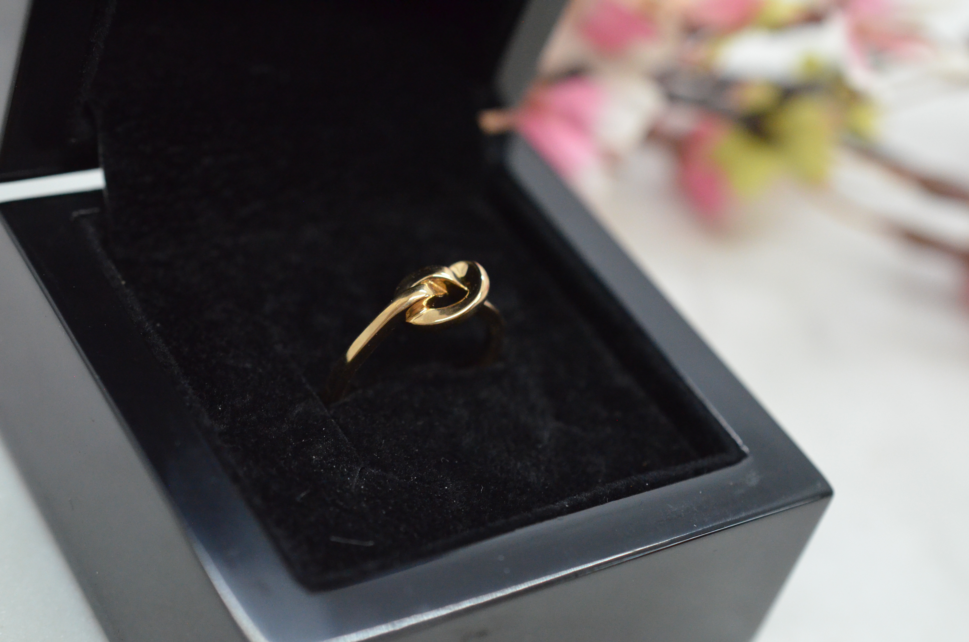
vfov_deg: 22.5
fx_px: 1612
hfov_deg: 33.5
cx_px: 484
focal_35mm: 60
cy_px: 321
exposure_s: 1/1000
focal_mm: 40
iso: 3200
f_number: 5
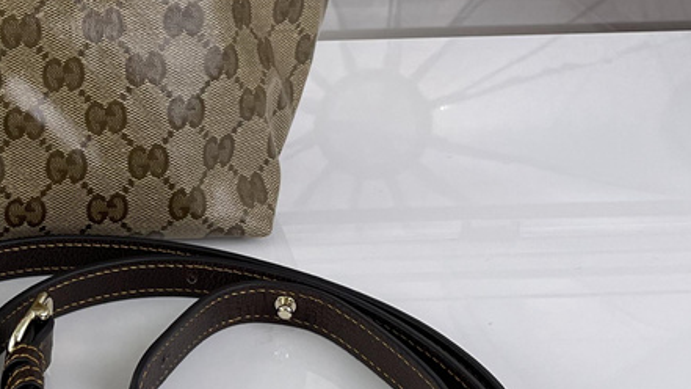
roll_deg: +1.7
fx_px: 1411
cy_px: -25
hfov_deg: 24.5
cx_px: -169
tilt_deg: -19.7
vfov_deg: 15.3
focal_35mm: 77
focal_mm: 4.2
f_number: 1.6
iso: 32
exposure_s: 1/226
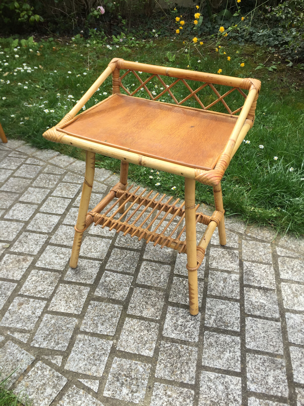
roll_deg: +1.4
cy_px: 203
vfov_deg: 61.7
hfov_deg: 48.2
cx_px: 152
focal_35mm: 29
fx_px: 340
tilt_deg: -39.3
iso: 32
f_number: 2.2
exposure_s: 1/694
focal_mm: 4.15
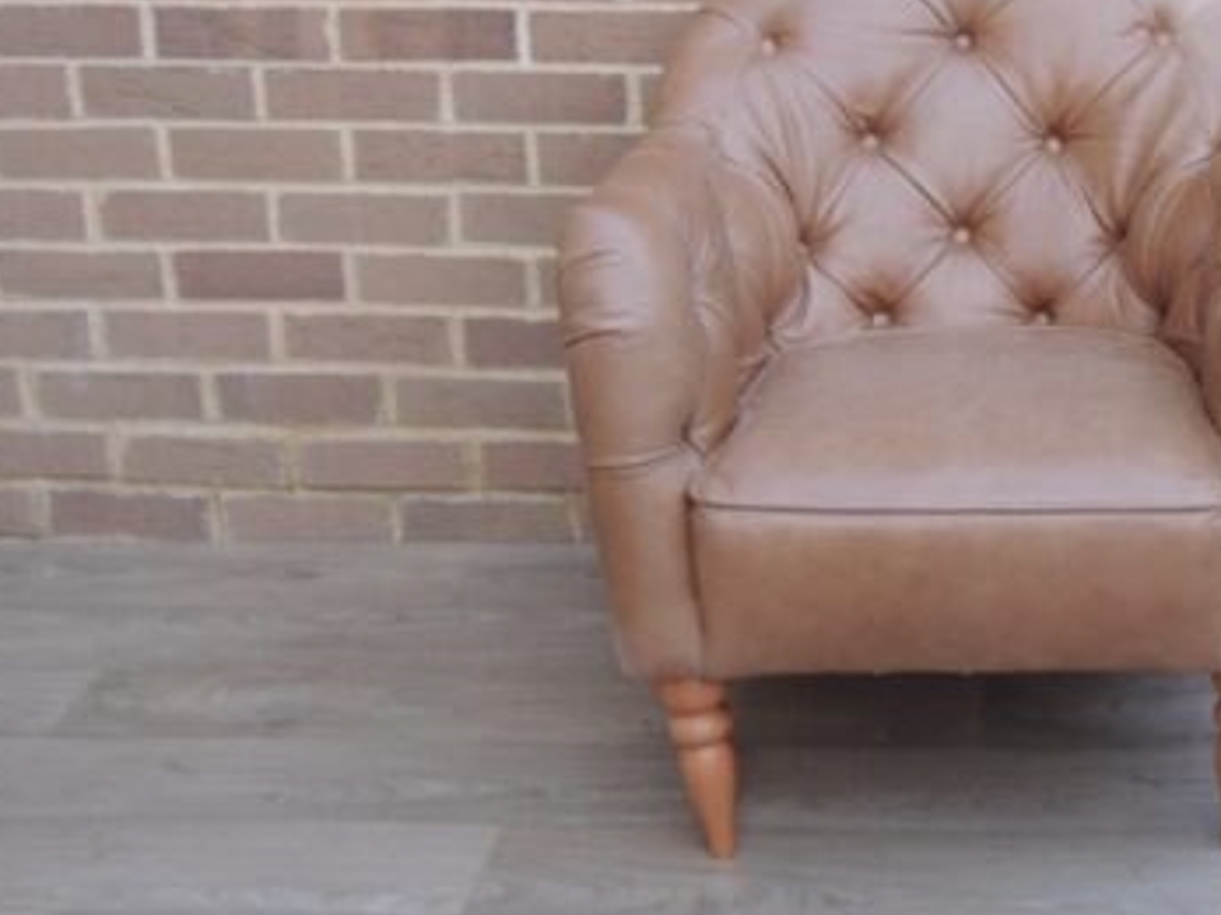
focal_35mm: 69
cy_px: 330
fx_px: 2434
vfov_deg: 21.3
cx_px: 1028
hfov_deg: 27.4
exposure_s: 1/15
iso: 400
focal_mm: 7.1
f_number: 3.3
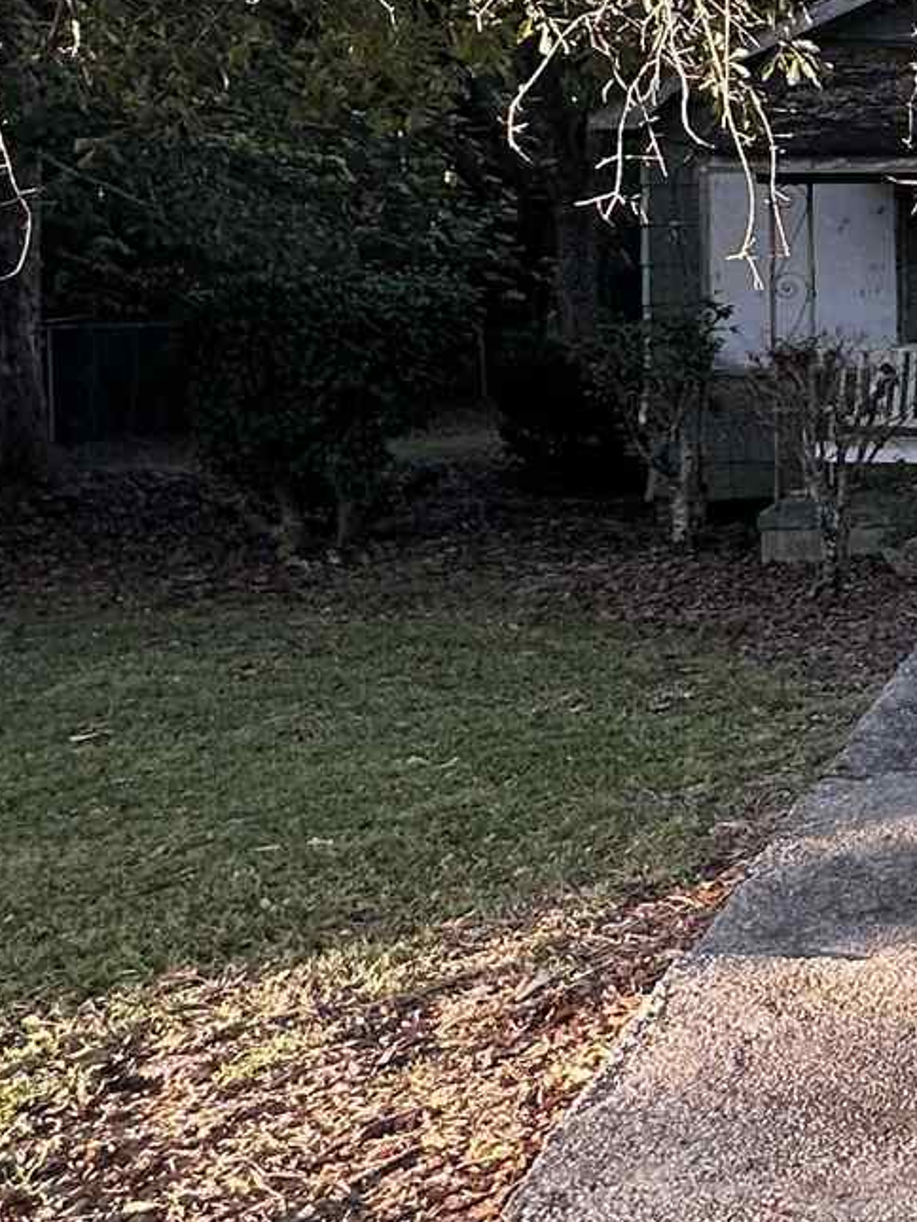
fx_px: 1765
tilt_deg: -2.5
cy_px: 320
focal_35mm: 50
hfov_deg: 22.4
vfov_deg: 37.3
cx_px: 1472
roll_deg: -0.2
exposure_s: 1/160
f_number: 2.2
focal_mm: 2.22
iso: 40
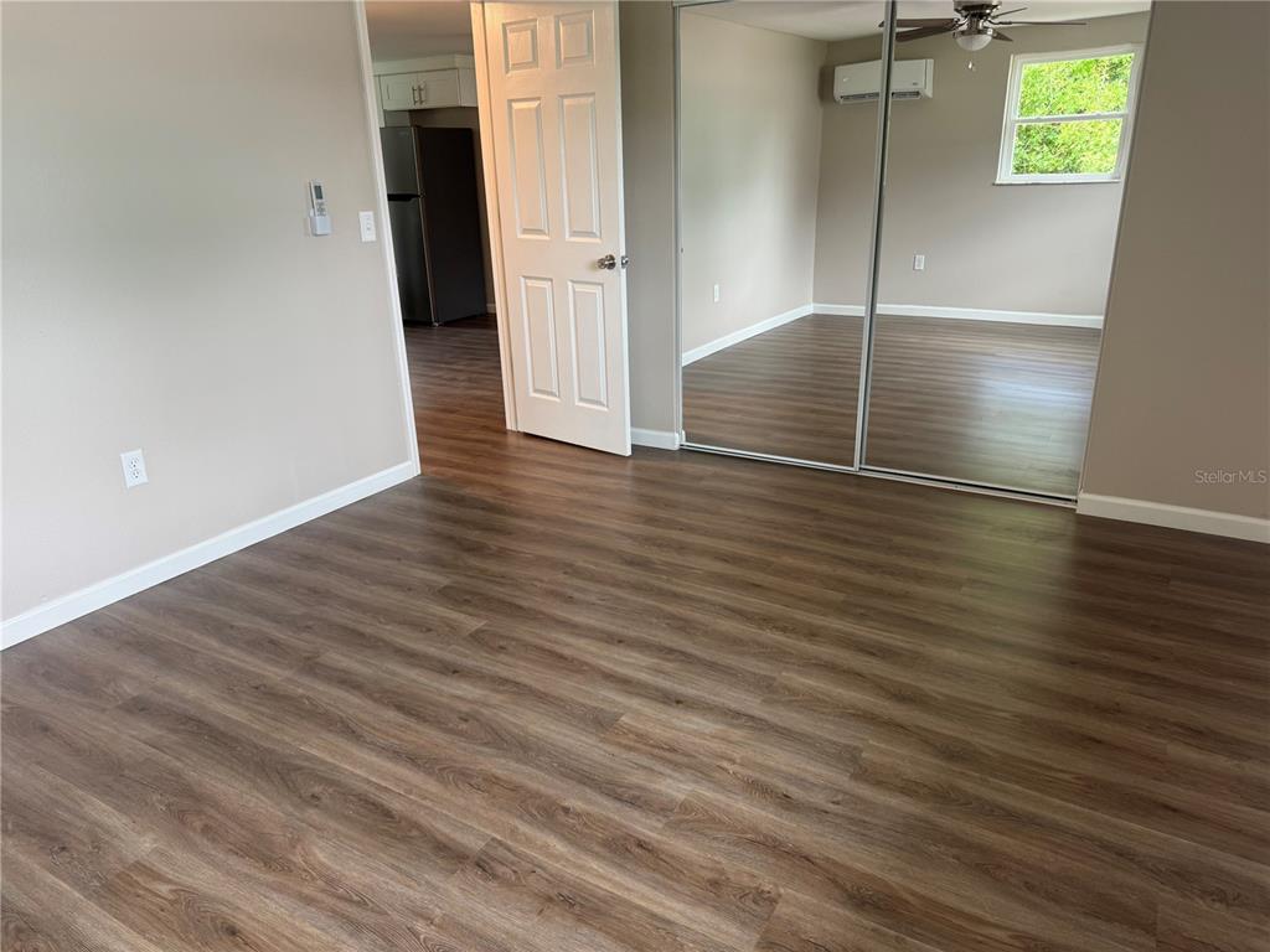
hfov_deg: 71.6
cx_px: 635
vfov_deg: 56.8
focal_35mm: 24
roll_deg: +2.0
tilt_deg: -20.8
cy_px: 476
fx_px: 881
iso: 100
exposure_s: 1/60
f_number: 1.78
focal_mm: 6.76
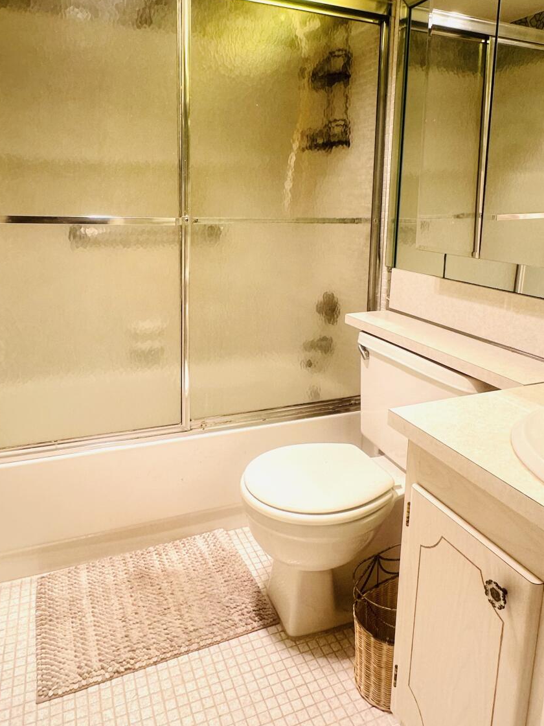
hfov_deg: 54.9
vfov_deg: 68.7
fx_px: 524
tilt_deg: -9.5
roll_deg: -1.8
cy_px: 289
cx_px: 269
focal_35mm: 25
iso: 160
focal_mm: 2.22
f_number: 2.2
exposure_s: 1/120
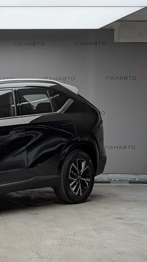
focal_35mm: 83
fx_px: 575
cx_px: -55
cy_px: 131
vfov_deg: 25.6
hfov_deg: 13.9
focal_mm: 6.9
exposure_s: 1/300
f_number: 1.68
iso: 40
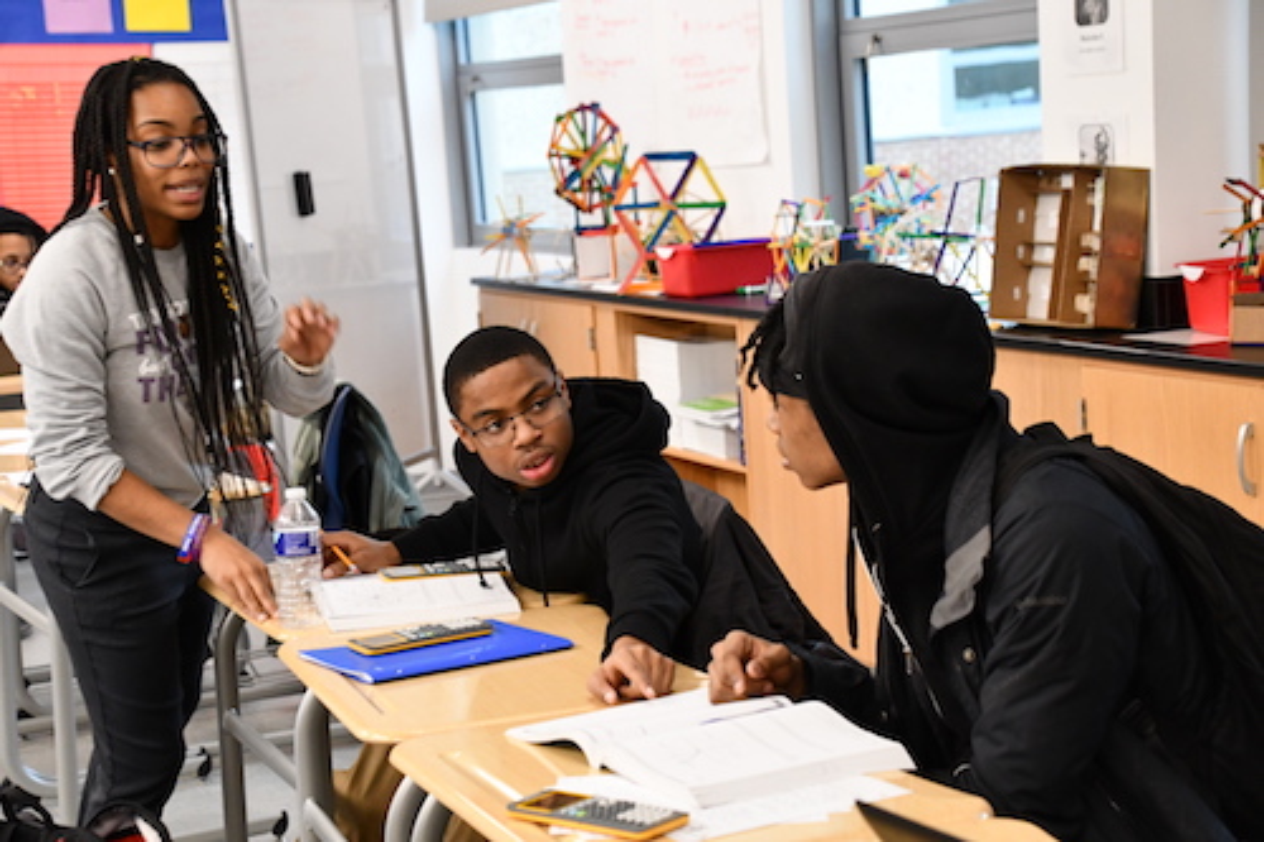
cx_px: 632
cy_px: 421
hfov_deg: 27.0
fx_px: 2632
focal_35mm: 75
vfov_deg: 18.2
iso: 3200
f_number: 4.8
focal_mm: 50
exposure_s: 1/80
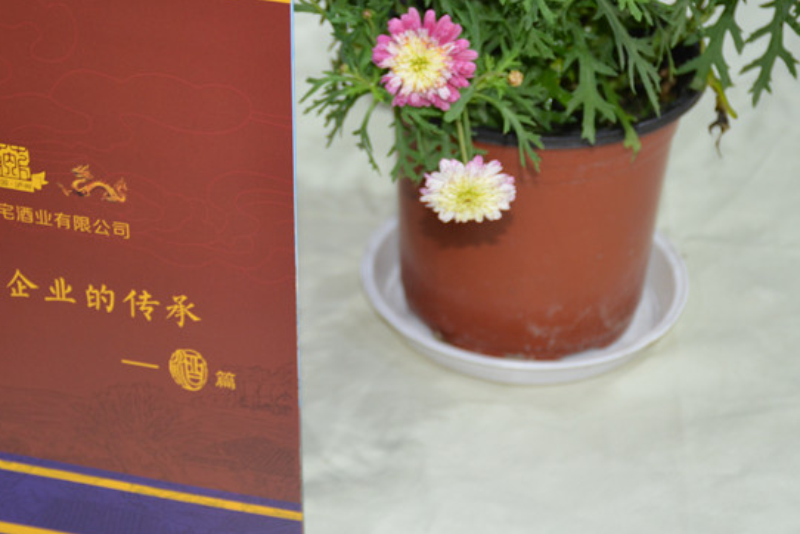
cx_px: 285
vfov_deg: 12.9
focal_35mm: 106
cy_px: 174
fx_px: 2357
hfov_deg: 19.2
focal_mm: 48
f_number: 4.5
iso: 560
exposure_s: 1/60
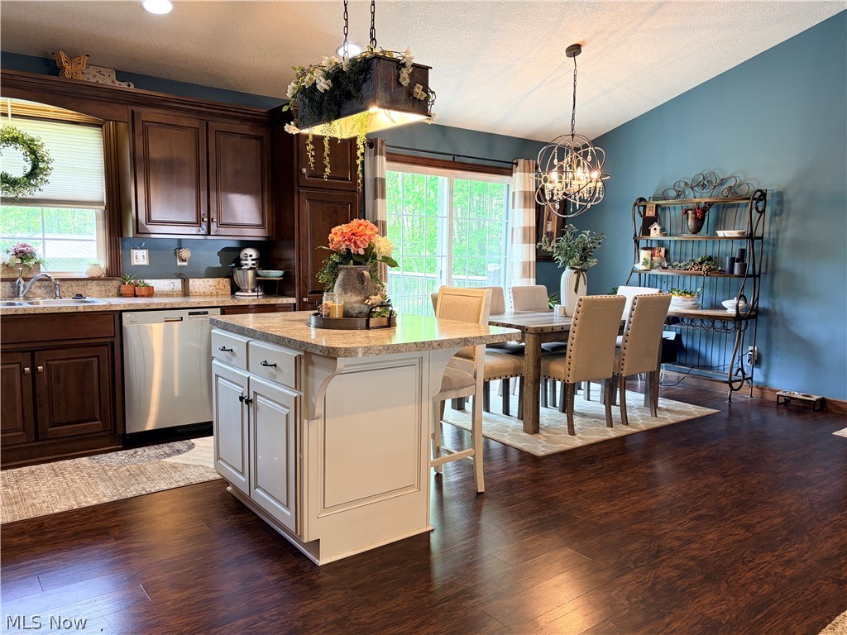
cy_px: 318
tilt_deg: -5.4
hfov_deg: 67.3
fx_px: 636
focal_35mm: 26
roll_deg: +0.0
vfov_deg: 53.1
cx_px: 424
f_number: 1.6
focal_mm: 5.96
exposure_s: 1/60
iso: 80
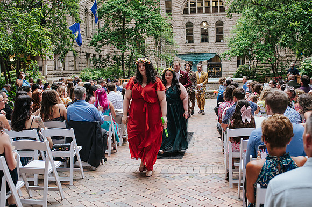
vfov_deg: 33.0
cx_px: 155
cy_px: 105
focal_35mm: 40
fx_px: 350
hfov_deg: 48.0
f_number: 4
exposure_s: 1/400
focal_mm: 35
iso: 800
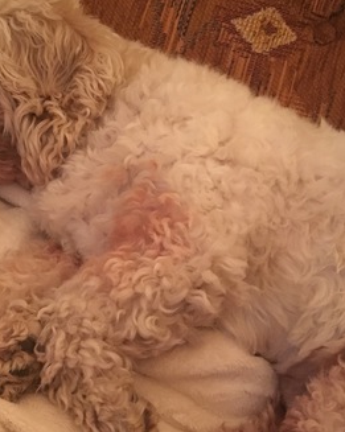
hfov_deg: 28.9
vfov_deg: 35.7
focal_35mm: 52
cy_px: 280
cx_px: 119
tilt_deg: -30.7
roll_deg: -16.0
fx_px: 665
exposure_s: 1/17
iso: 500
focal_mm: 4.15
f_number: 2.2
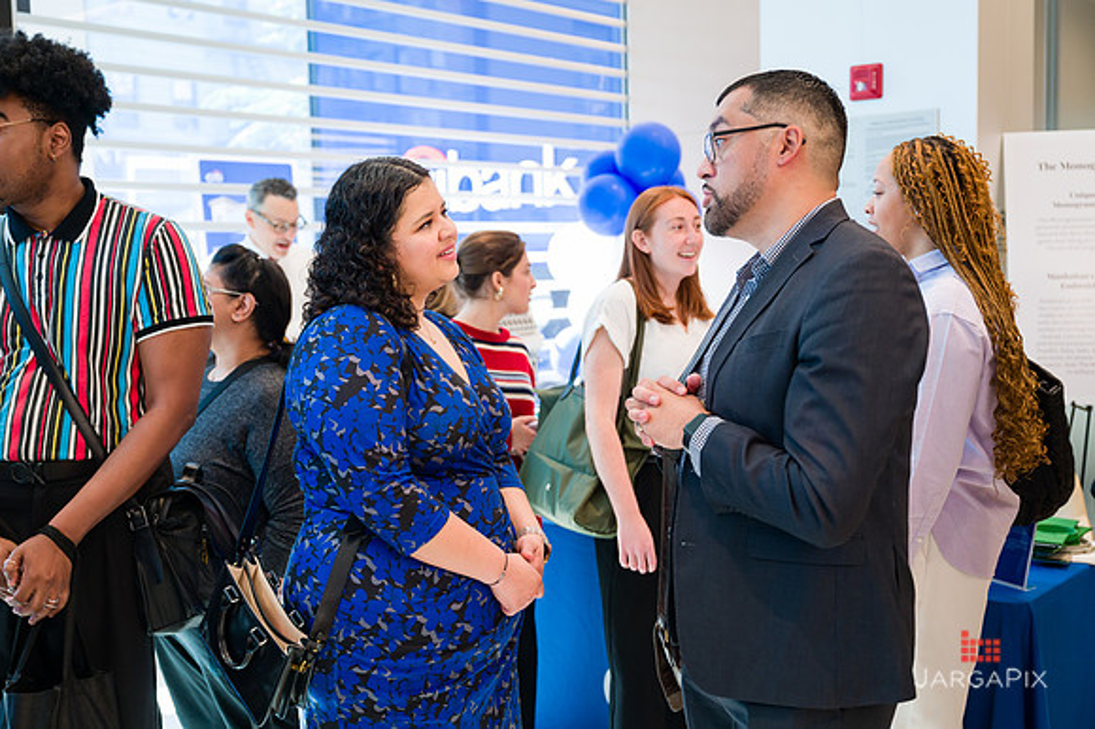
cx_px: 548
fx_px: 1197
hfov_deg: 49.1
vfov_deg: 33.9
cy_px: 364
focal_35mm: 39
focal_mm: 39
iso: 500
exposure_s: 1/200
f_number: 3.2
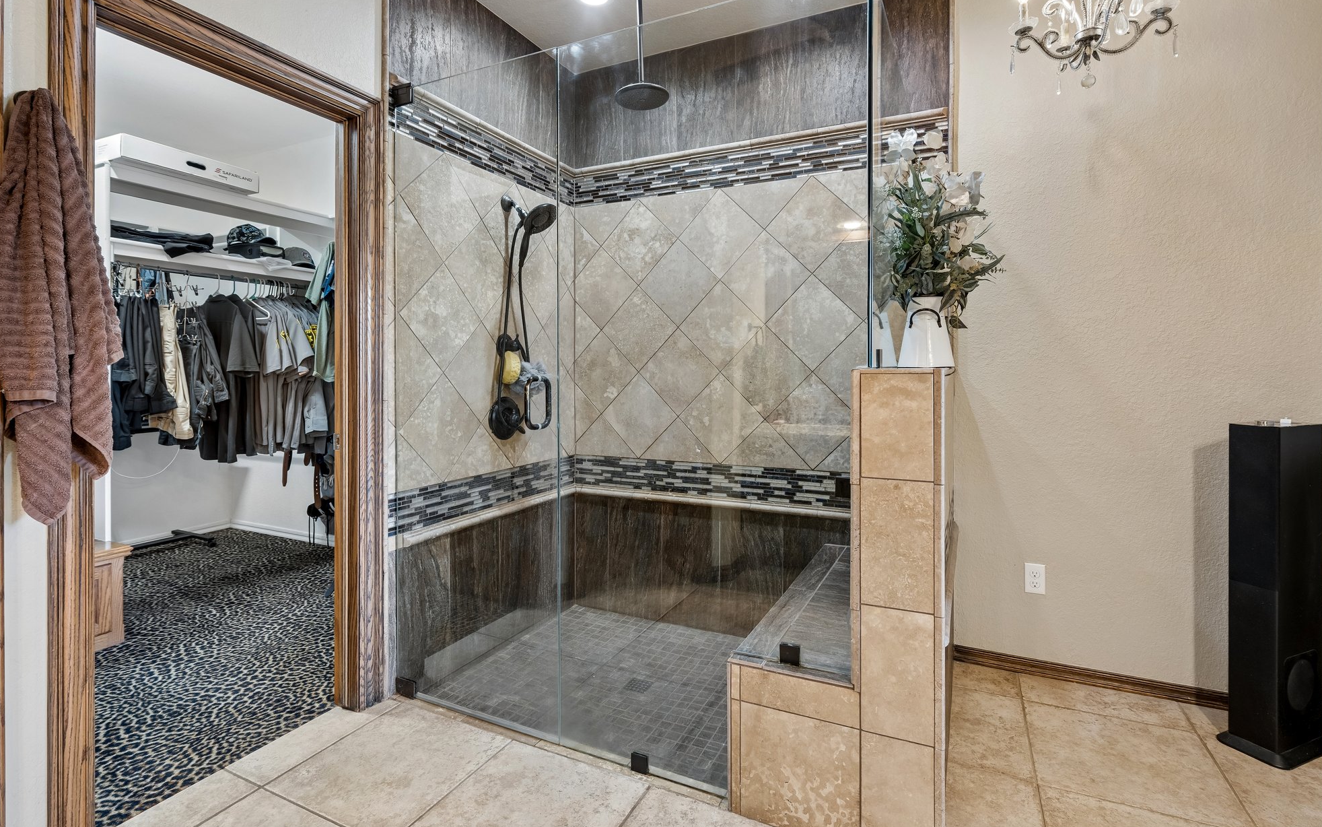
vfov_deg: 67.9
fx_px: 613
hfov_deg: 94.4
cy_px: 377
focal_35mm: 17
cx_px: 662
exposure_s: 1/3.33
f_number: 8
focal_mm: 16
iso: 200
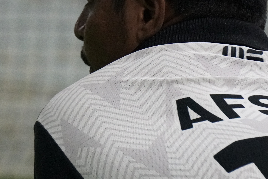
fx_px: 4989
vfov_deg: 2.1
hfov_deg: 3.1
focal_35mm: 670
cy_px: 20
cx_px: 113
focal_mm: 177
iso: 6400
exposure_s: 1/250
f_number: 5.6
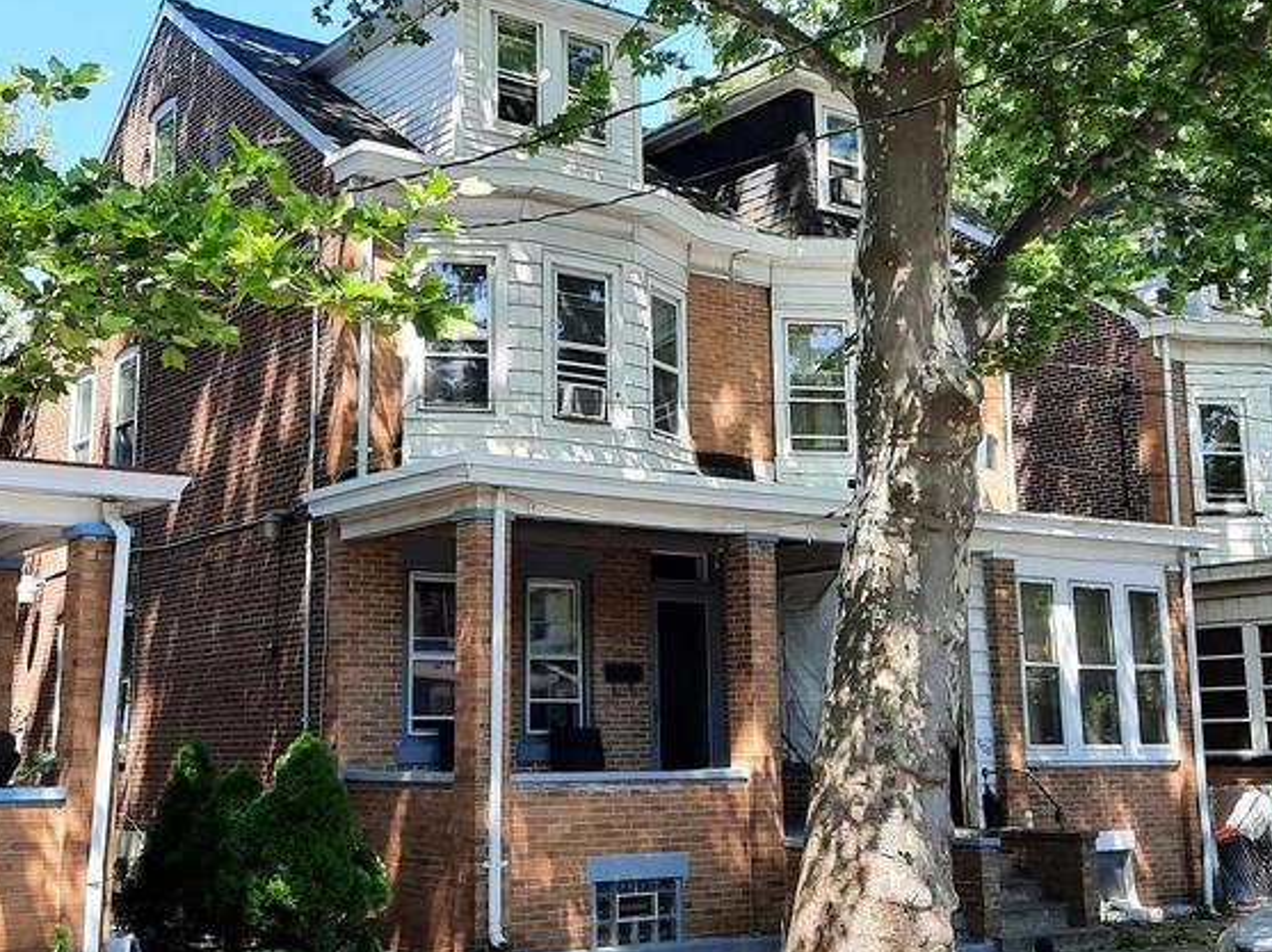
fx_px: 1689
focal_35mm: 46
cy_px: 413
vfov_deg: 31.4
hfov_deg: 41.3
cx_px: 603
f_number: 2
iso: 32
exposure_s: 1/127
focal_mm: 4.6
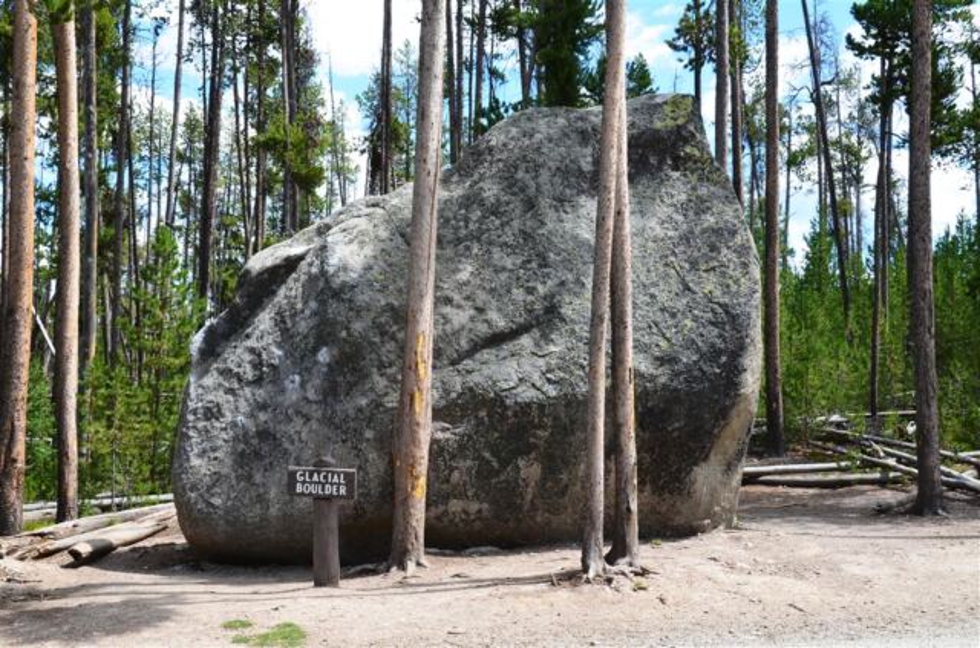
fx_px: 1303
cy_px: 324
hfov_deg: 41.2
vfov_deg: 27.9
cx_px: 490
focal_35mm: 48
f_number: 11
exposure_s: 1/125
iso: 160
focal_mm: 32
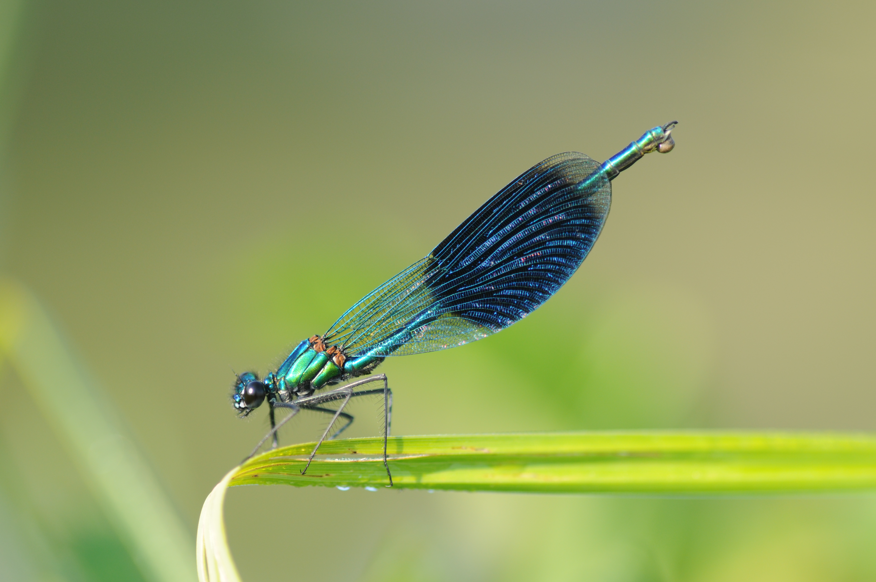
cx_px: 438
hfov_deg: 13.1
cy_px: 291
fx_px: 3828
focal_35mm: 158
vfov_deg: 8.7
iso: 200
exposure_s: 1/500
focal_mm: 105
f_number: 3.5
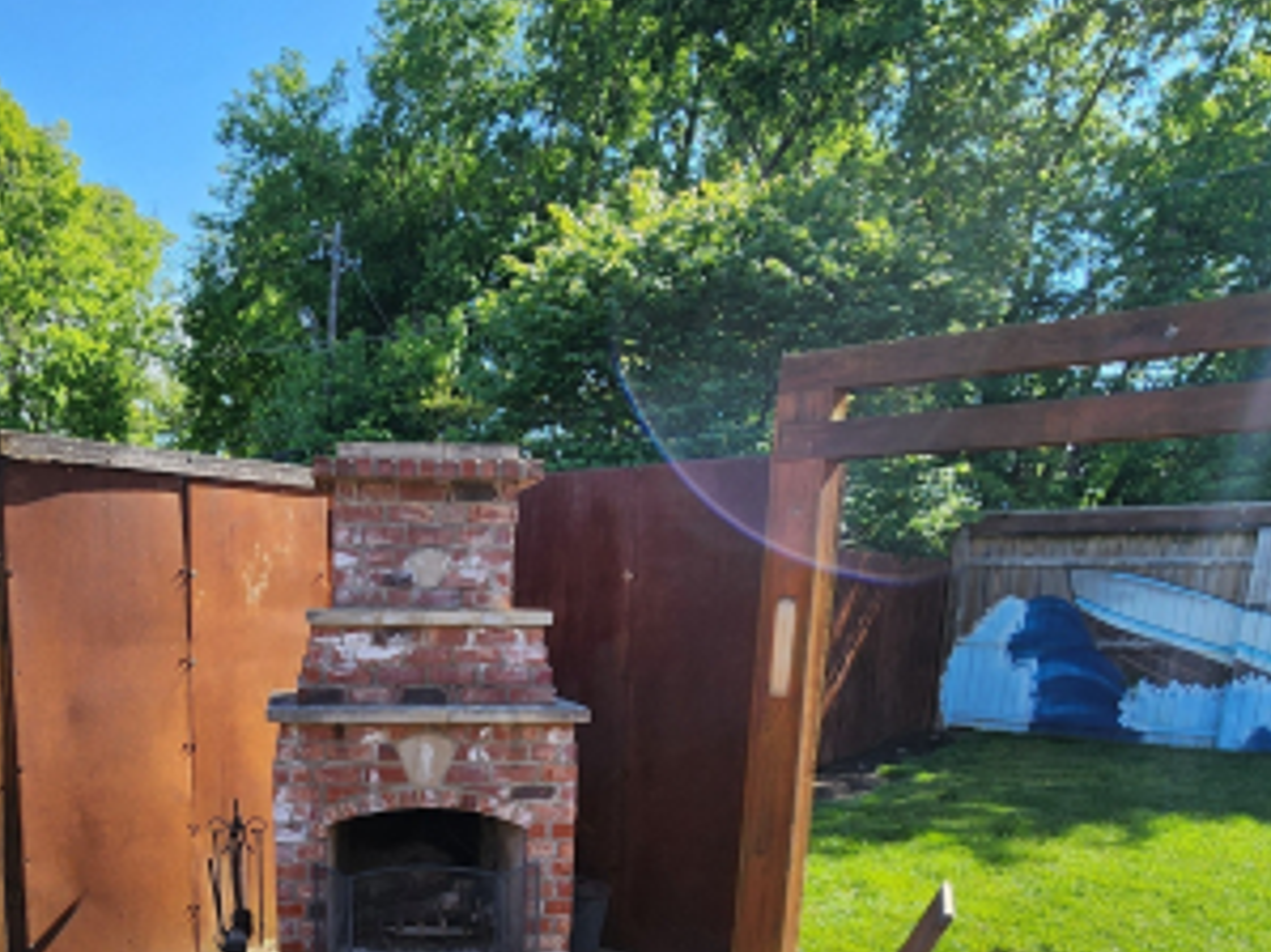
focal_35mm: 29
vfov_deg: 43.5
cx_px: 397
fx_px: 1064
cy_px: 880
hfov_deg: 59.9
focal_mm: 2.2
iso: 50
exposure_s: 1/730
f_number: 2.2
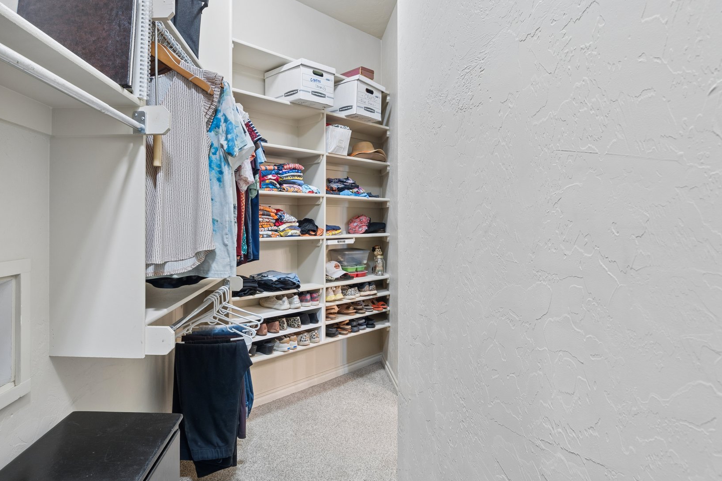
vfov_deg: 61.9
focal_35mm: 20
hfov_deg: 82.9
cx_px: 286
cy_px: 229
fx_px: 401
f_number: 8
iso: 200
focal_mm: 16
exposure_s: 1/2.5
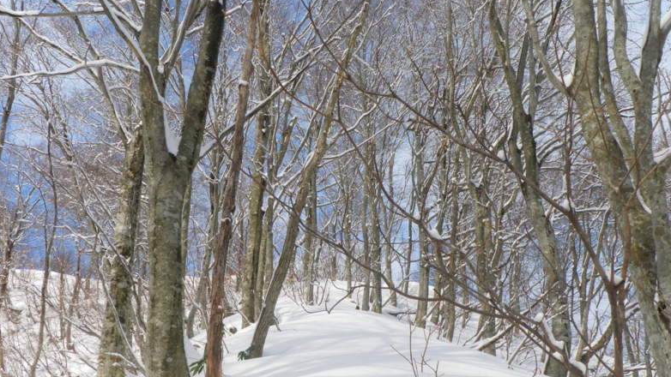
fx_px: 694
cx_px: 342
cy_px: 195
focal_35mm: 39
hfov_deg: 51.6
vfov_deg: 30.4
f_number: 6.3
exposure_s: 1/160
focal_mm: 6.2
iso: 64
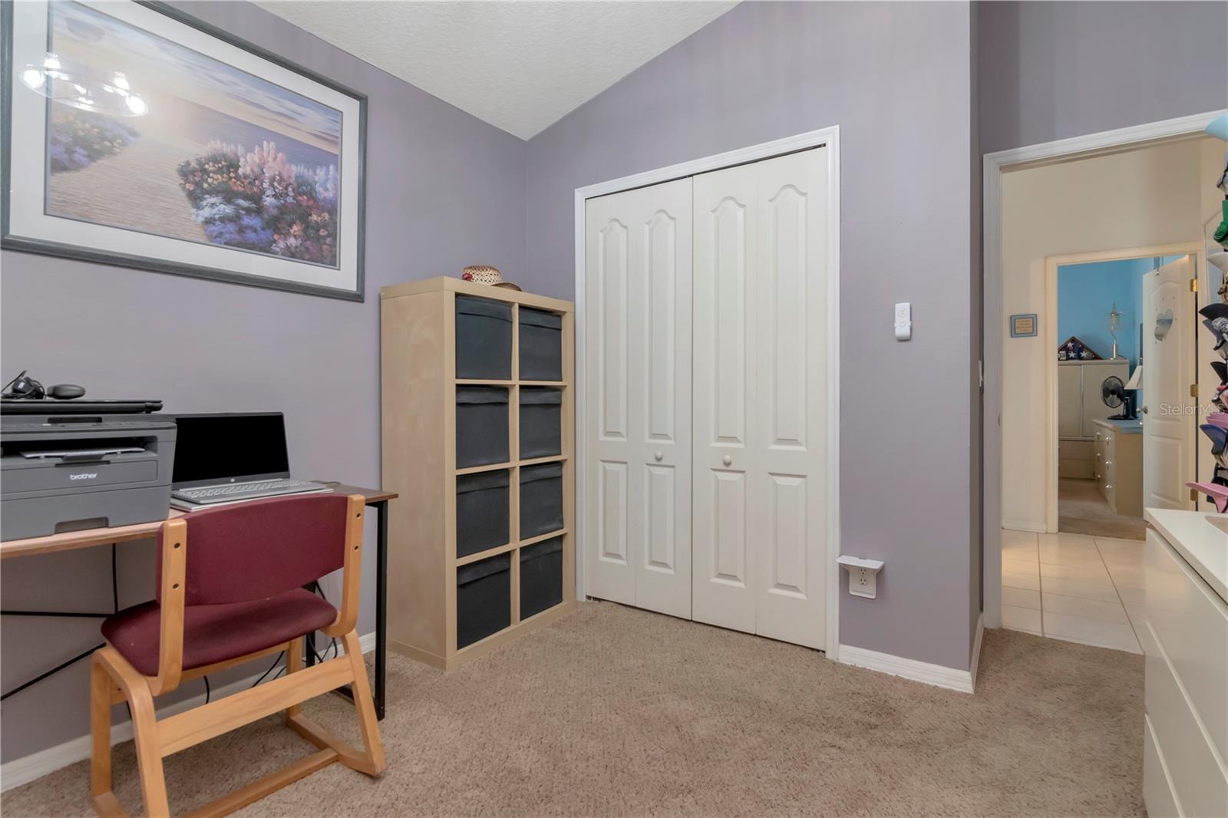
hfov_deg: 95.0
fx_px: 563
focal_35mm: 16
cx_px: 614
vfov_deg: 72.0
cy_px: 409
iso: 1000
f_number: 8
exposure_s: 1/10
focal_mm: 11
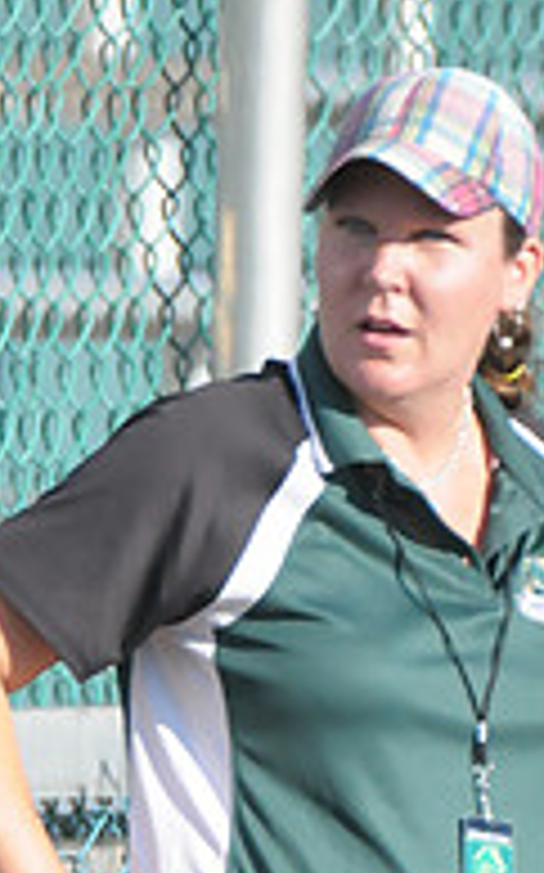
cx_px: 299
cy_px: 1202
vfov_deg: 1.2
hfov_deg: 0.8
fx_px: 41194
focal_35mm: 1734
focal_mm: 380
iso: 1600
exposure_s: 1/6400
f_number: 4
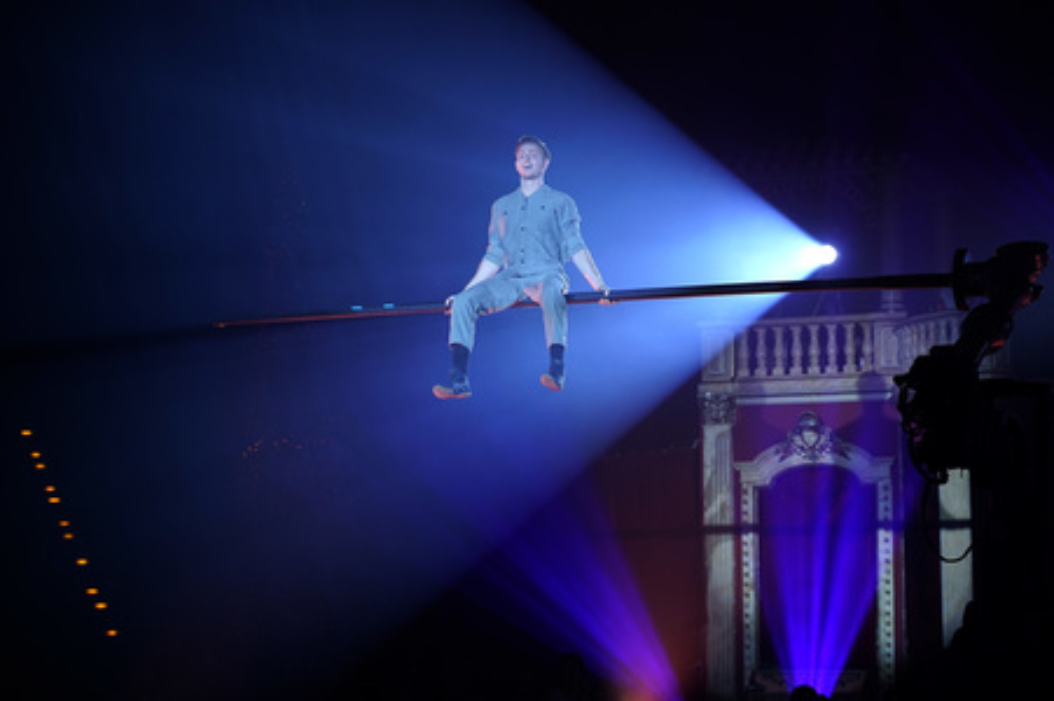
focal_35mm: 75
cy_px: 350
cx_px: 527
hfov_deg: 27.0
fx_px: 2194
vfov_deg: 18.2
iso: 1000
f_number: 3.2
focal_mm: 75
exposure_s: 1/500
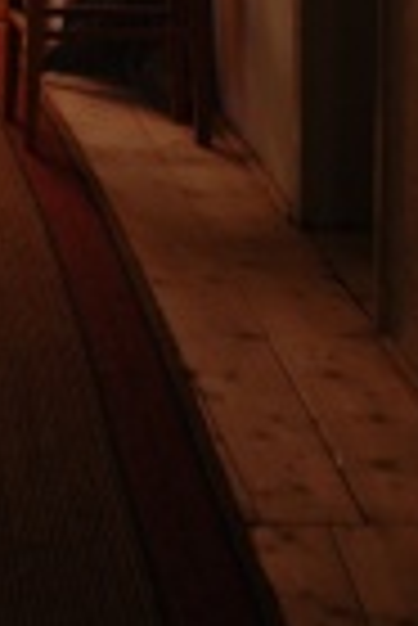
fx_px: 3140
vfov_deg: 10.9
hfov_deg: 7.5
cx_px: -209
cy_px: -333
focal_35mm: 181
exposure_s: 1/10
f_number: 5
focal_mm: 35
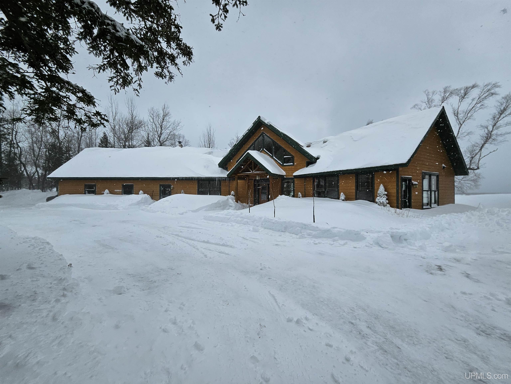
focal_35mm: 13
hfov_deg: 106.2
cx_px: 256
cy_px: 192
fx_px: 192
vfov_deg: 89.9
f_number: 2.2
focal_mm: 1.7
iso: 32
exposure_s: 1/1325
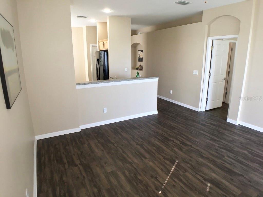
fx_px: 236
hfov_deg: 58.4
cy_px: 98
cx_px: 132
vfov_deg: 45.4
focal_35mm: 31
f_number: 2.4
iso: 32
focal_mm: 3.3
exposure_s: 1/30
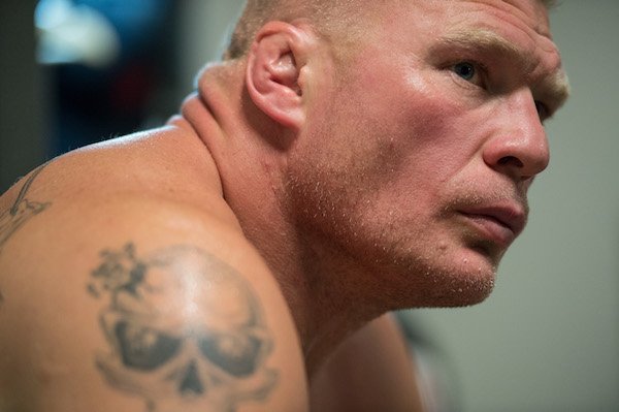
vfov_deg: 6.9
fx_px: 3436
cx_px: 310
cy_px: 206
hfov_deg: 10.3
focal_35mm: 200
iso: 4000
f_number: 2.8
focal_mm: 200
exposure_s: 1/400
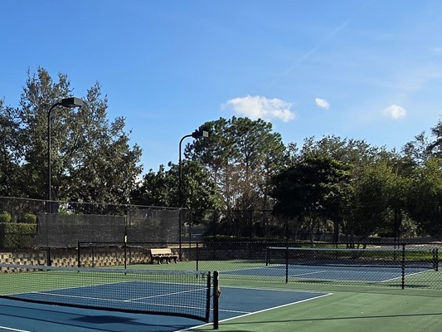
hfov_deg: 44.1
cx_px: 55
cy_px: 274
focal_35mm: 39
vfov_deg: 35.4
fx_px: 498
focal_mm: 2.2
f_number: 2.2
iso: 50
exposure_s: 1/2524
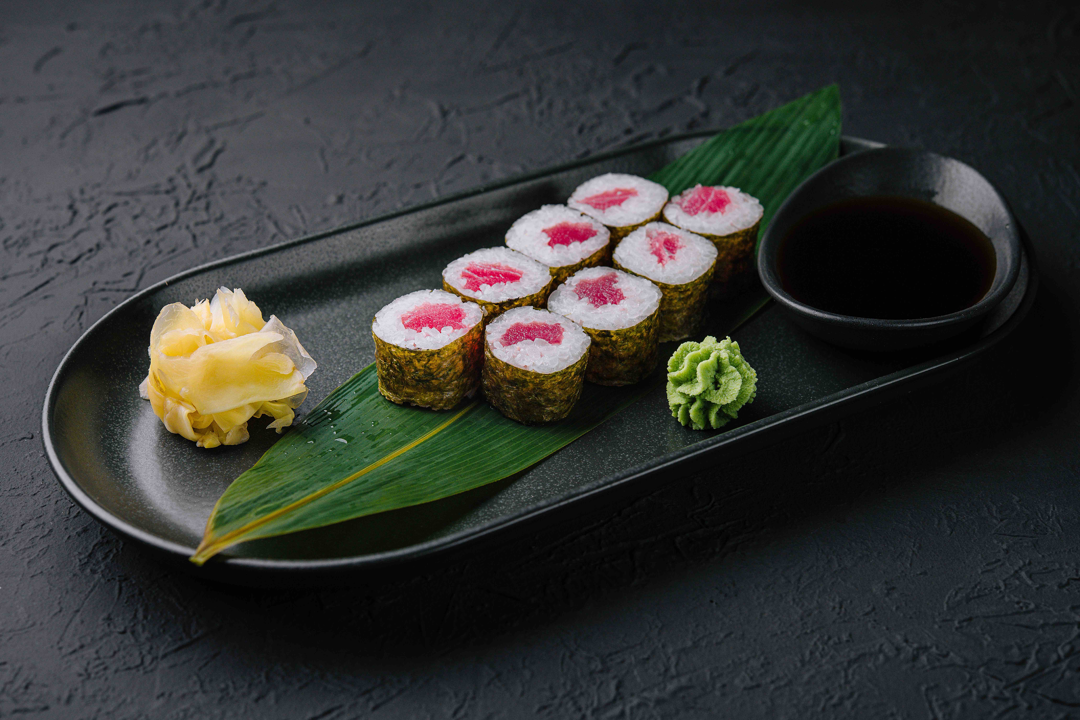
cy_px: 360
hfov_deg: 33.4
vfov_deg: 22.6
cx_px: 540
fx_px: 1800
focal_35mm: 60
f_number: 8
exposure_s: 1/160
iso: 200
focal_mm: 60
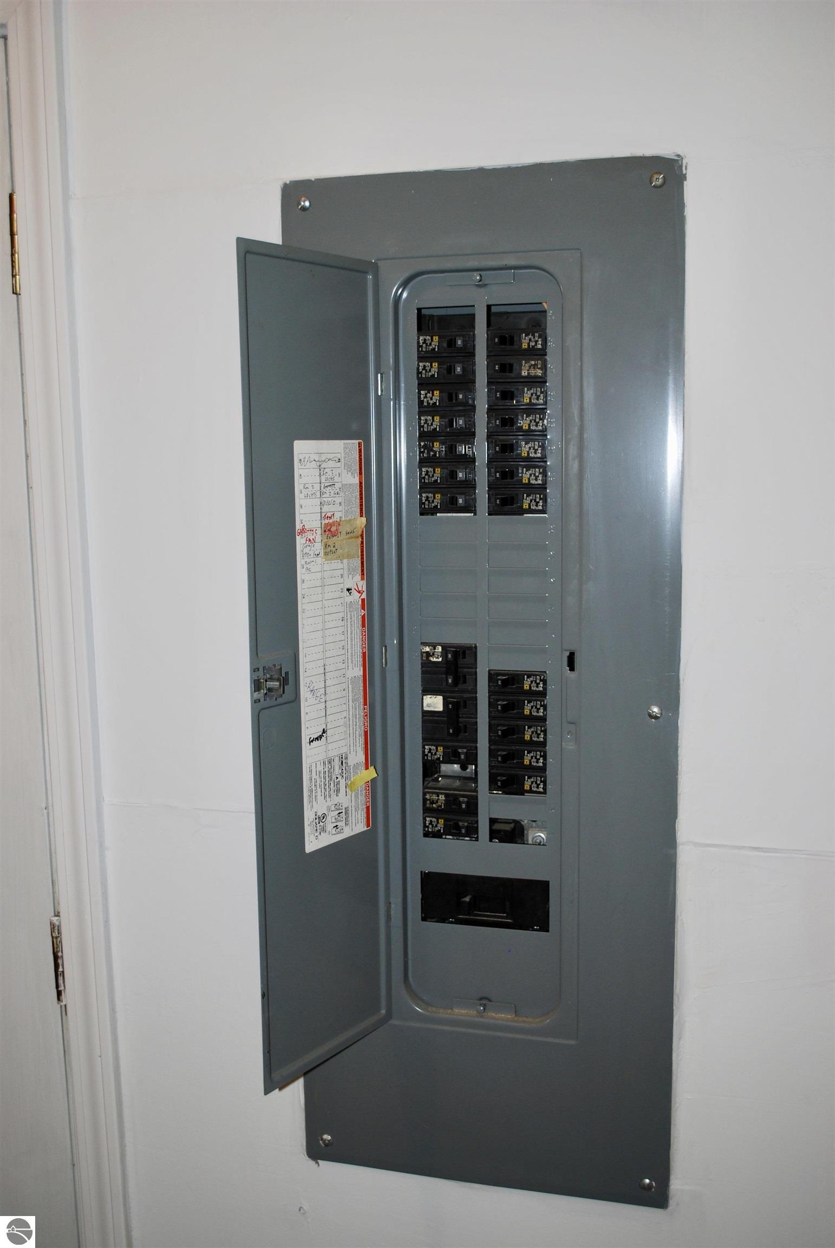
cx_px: 418
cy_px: 624
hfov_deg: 37.0
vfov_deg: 53.1
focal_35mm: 36
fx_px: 1249
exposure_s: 1/60
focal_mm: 24
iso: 200
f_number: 4.2
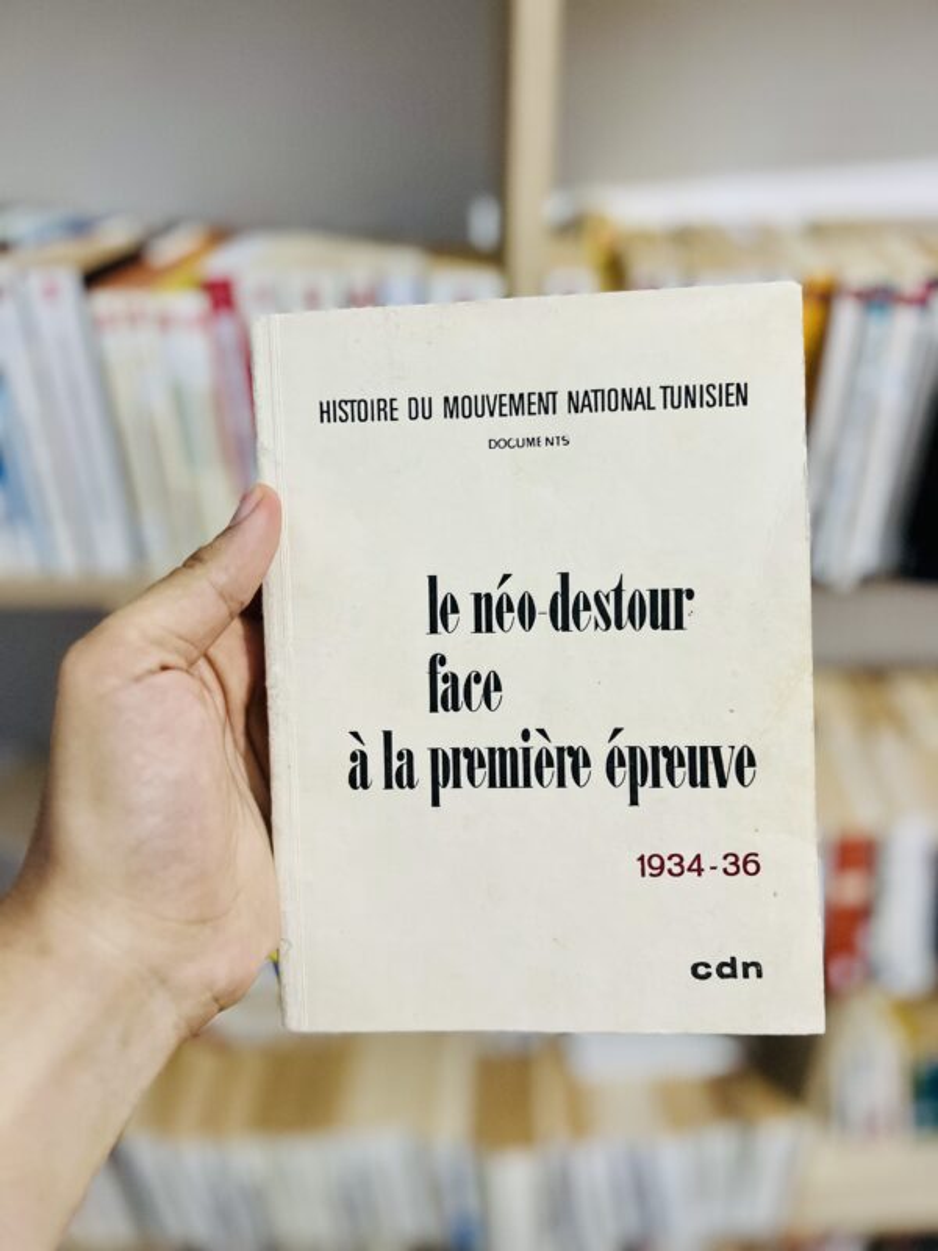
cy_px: 626
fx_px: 939
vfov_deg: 67.3
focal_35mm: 26
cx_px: 469
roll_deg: +0.9
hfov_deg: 53.1
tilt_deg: -31.8
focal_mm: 5.7
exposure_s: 1/56
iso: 500
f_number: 1.5
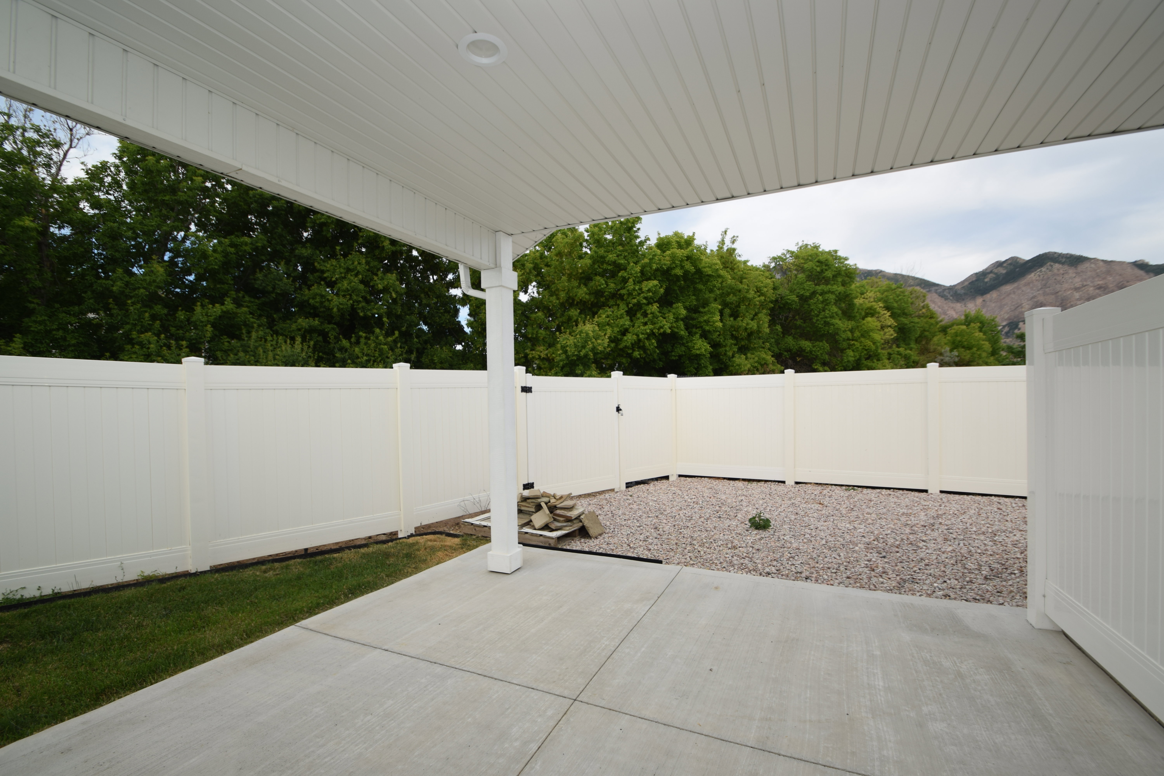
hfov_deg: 100.4
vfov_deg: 77.3
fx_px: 485
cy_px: 388
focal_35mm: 15
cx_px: 582
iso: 100
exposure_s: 1/160
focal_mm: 10
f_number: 6.3
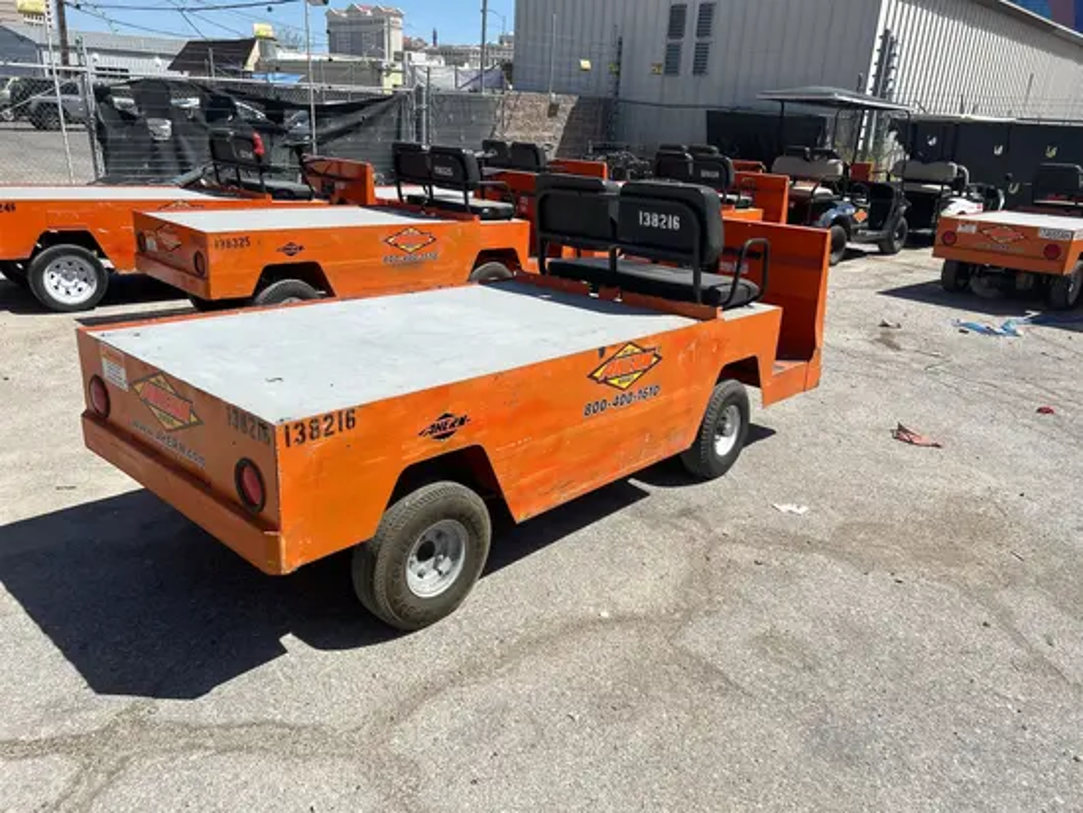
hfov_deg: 67.3
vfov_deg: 53.1
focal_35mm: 26
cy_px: 406
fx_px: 814
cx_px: 542
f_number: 1.5
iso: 50
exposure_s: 1/5319
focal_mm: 5.7
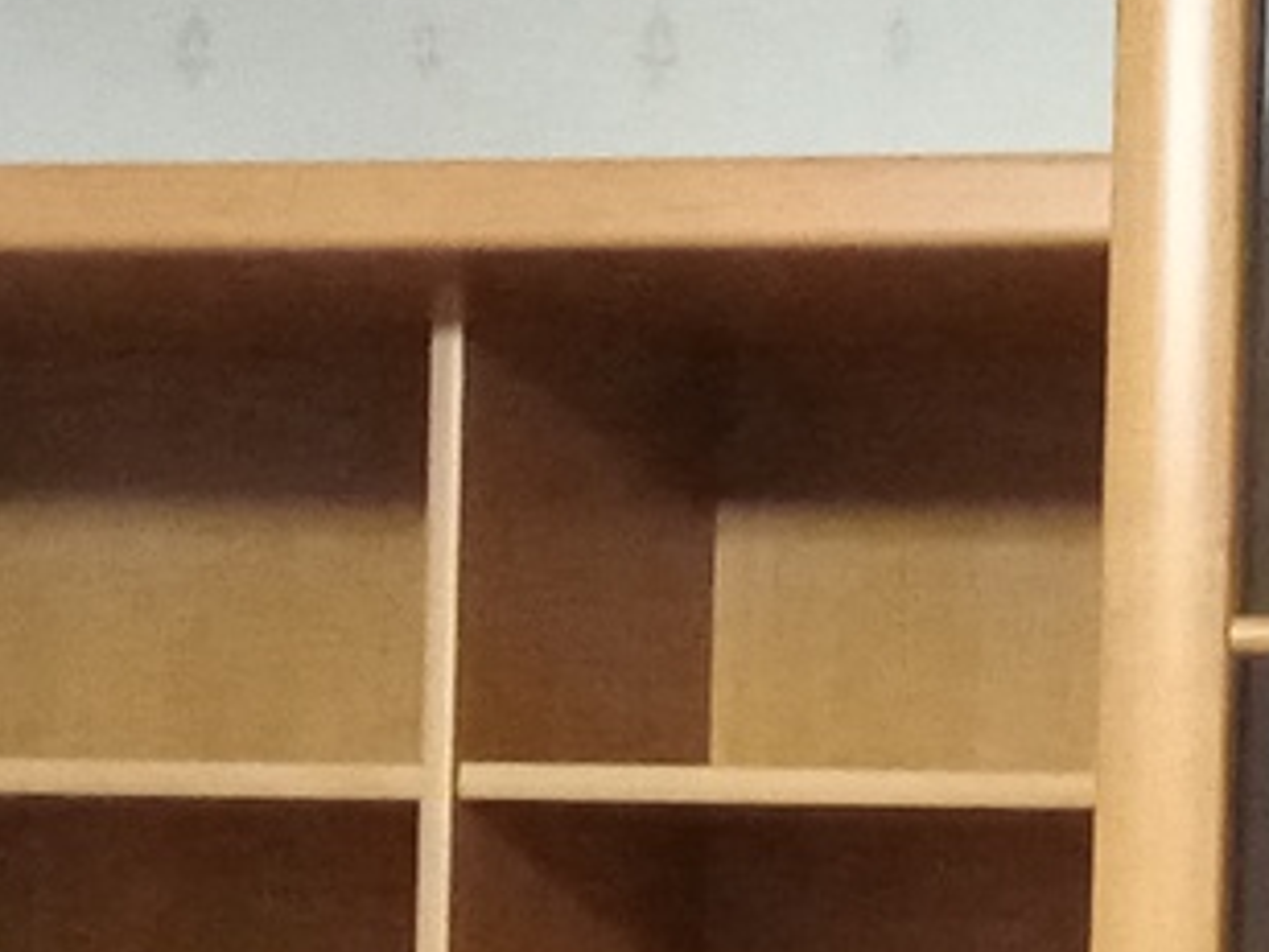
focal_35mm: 186
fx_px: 6819
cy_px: 1253
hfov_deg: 10.3
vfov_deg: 7.9
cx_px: 1936
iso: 1204
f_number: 2.2
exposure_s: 1/25
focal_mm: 3.37
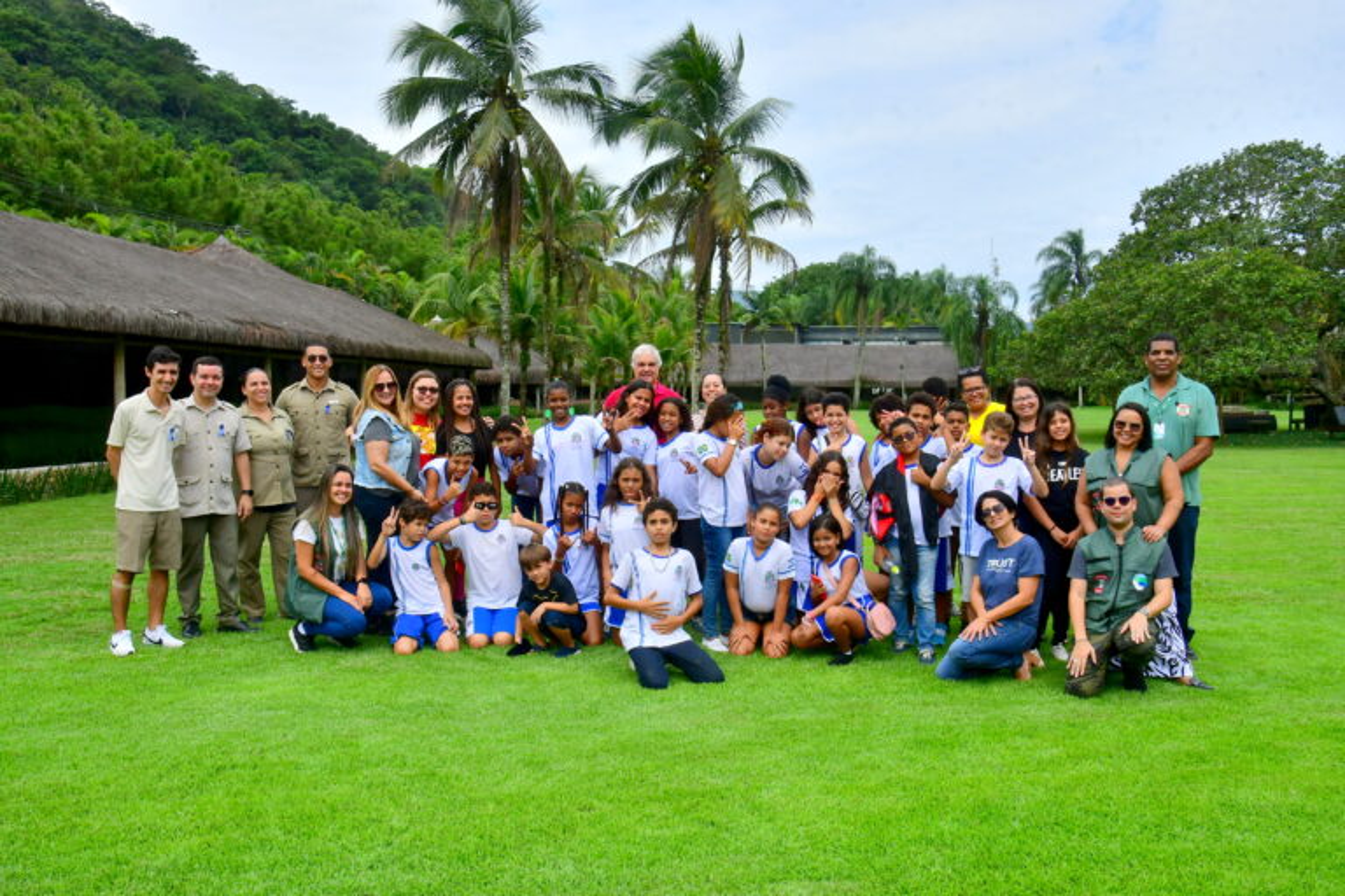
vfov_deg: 42.3
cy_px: 448
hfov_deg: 60.3
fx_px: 1158
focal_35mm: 31
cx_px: 672
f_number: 14
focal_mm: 21
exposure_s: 1/250
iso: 200
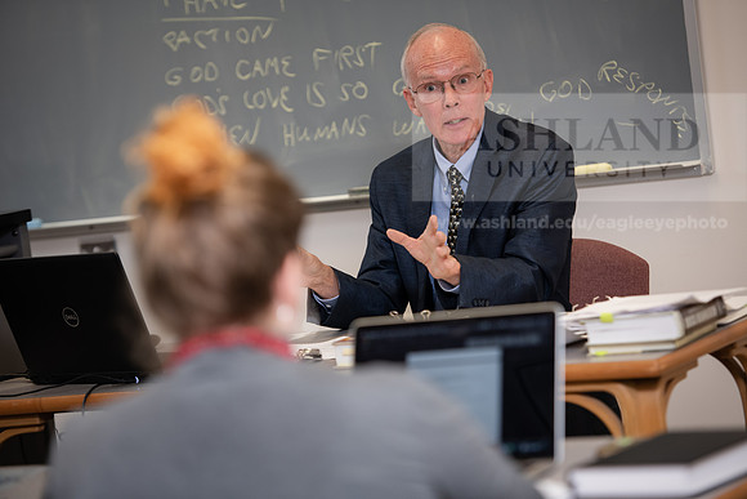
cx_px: 374
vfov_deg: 10.2
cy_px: 250
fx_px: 2802
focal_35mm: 135
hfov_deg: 15.2
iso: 640
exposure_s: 1/200
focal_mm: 135
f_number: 3.2
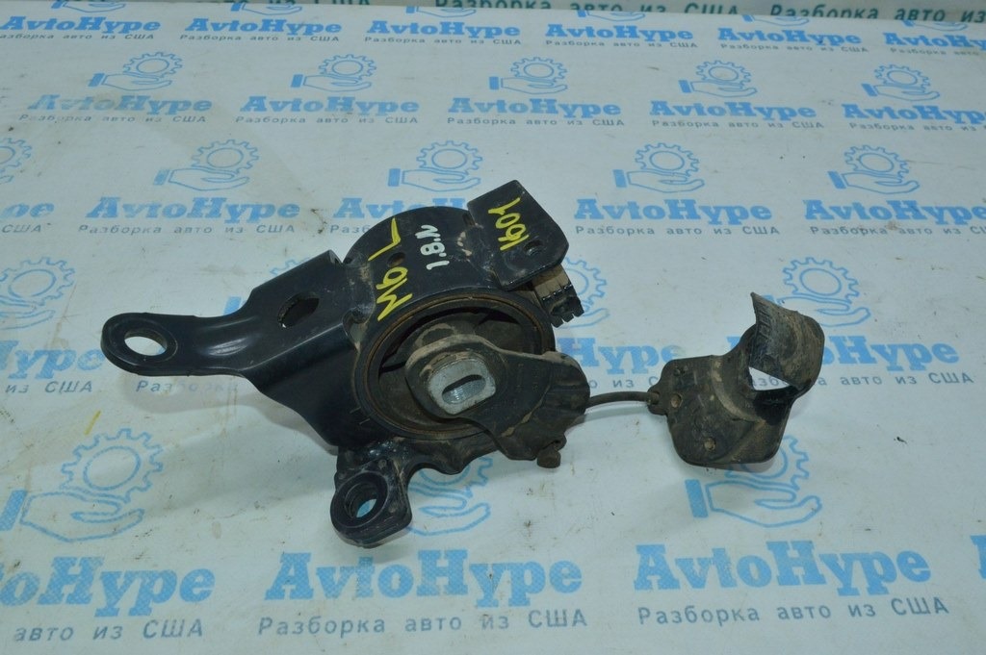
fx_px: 821
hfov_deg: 62.0
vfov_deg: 43.5
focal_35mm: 30
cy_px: 328
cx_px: 493
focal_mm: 20
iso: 1400
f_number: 16
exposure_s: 1/50
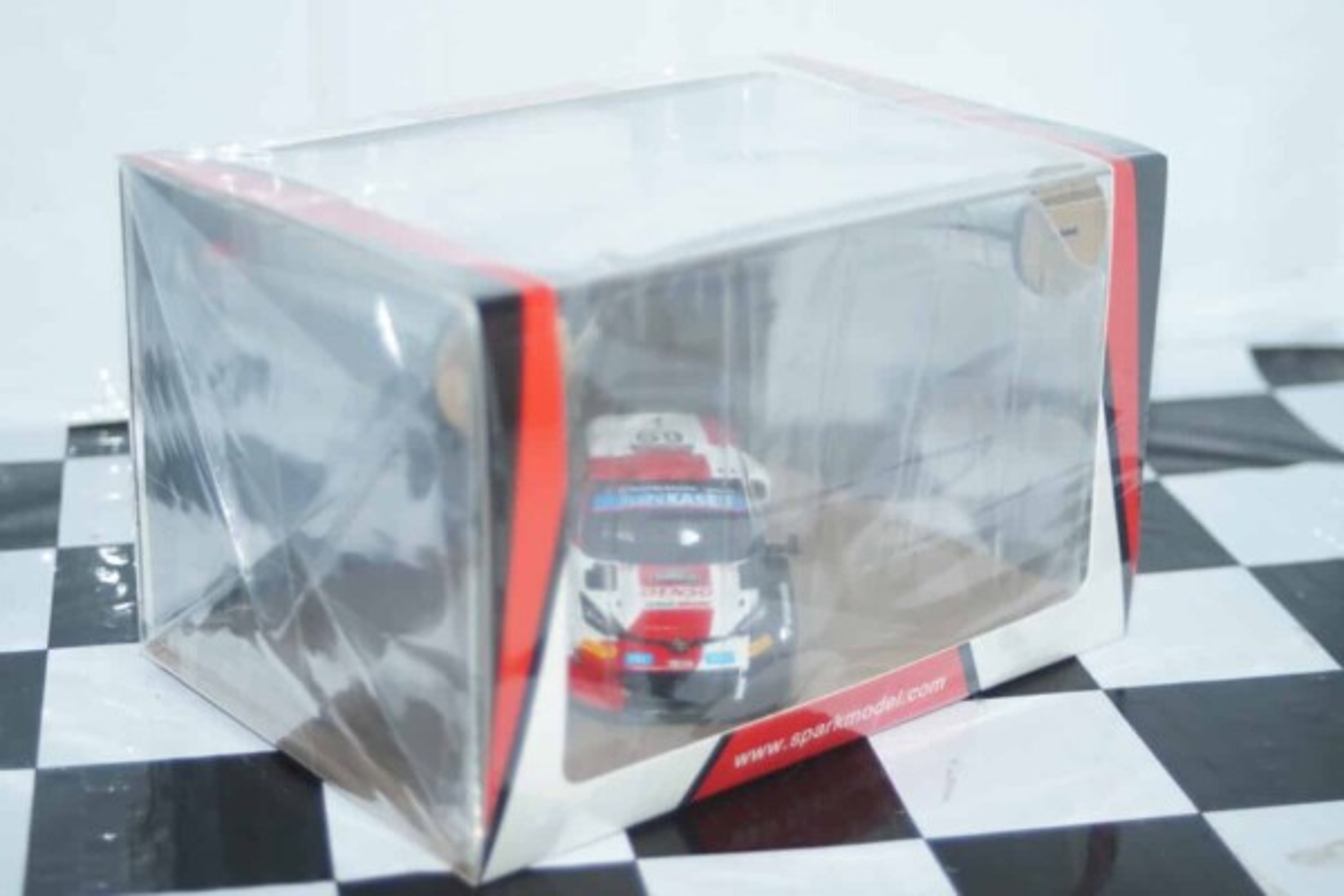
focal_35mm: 68
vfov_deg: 20.2
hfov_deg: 29.9
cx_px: 672
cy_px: 448
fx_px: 2520
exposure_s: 1/125
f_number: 4.5
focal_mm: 45
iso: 400
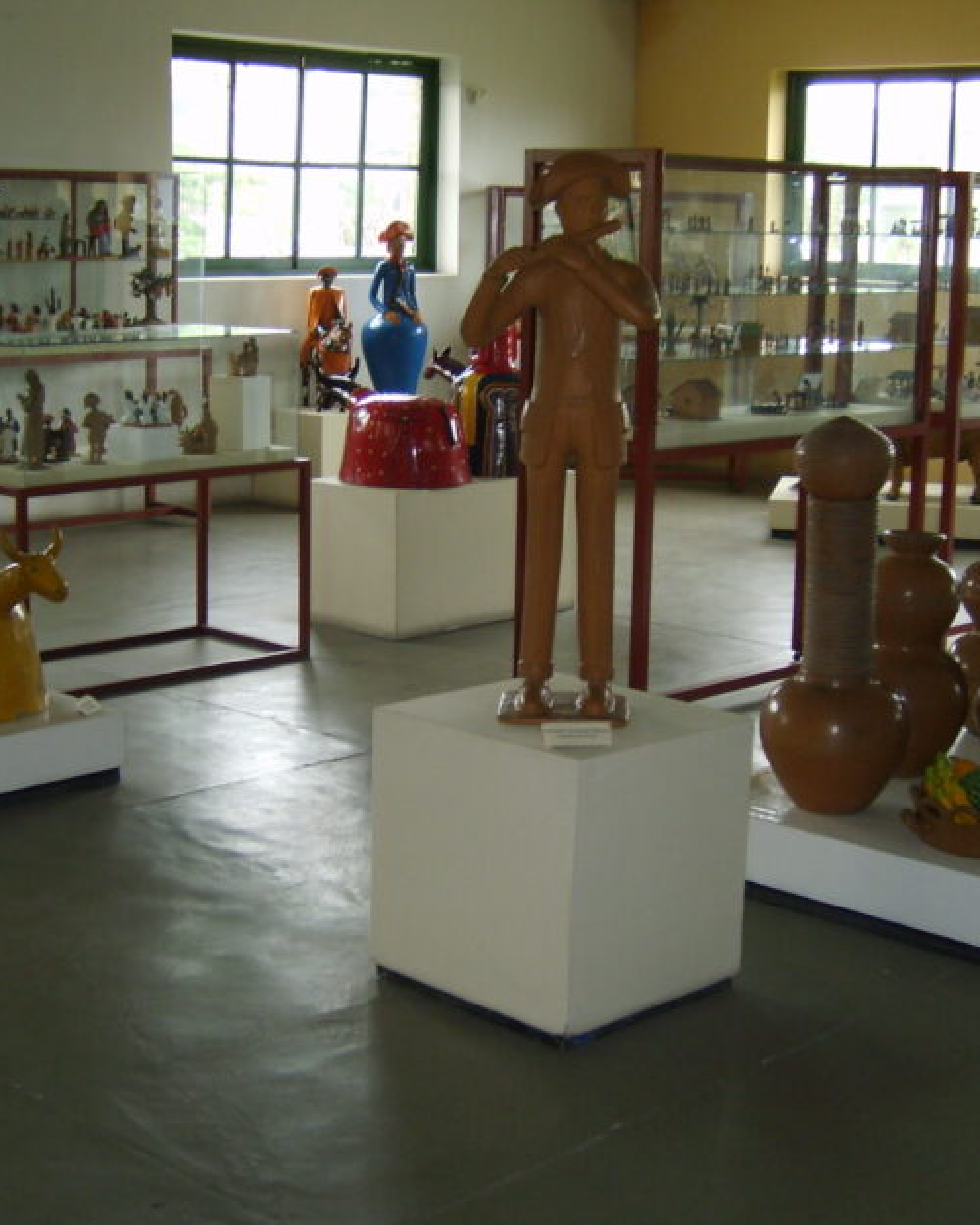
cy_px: 590
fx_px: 2030
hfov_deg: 27.1
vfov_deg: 33.6
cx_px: 431
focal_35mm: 56
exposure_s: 1/45
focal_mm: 5.8
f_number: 2.8
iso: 82
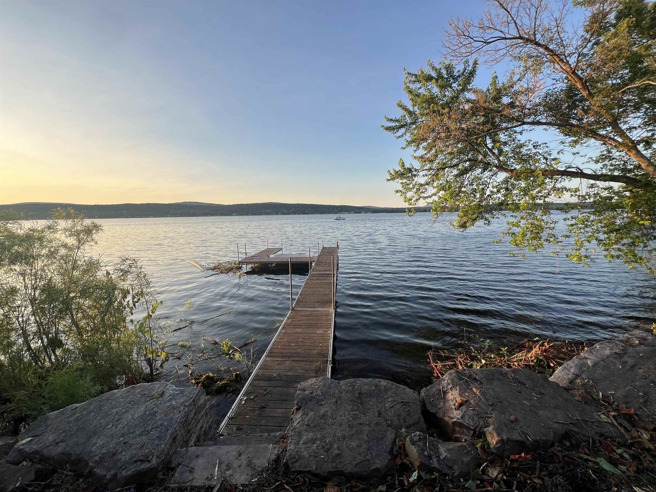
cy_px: 246
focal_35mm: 13
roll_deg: +0.8
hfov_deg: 106.2
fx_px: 246
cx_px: 328
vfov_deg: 89.9
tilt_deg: -7.5
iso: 32
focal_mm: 1.57
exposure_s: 1/374
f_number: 1.8
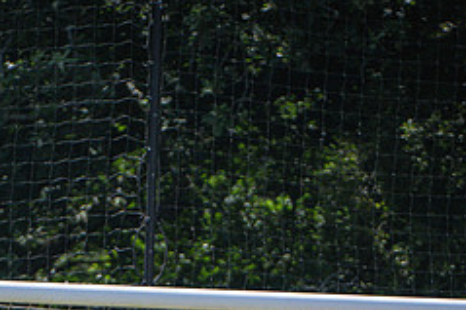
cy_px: 435
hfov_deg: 1.2
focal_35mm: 1697
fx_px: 21951
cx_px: 91
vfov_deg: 0.8
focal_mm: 400
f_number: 4
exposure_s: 1/2000
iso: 400
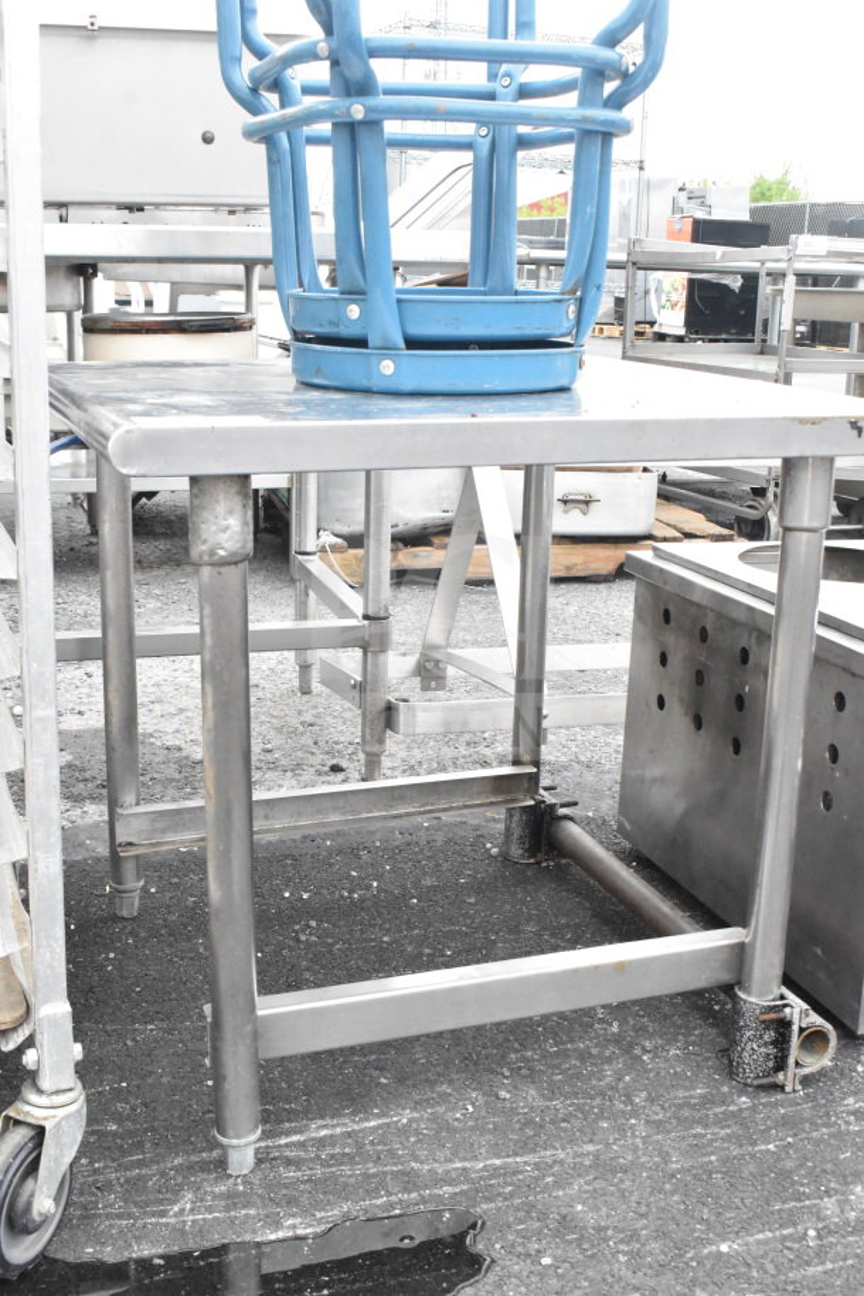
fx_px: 1458
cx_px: 432
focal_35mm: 40
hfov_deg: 33.0
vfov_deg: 47.9
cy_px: 648
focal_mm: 27
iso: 6400
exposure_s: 1/640
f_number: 13
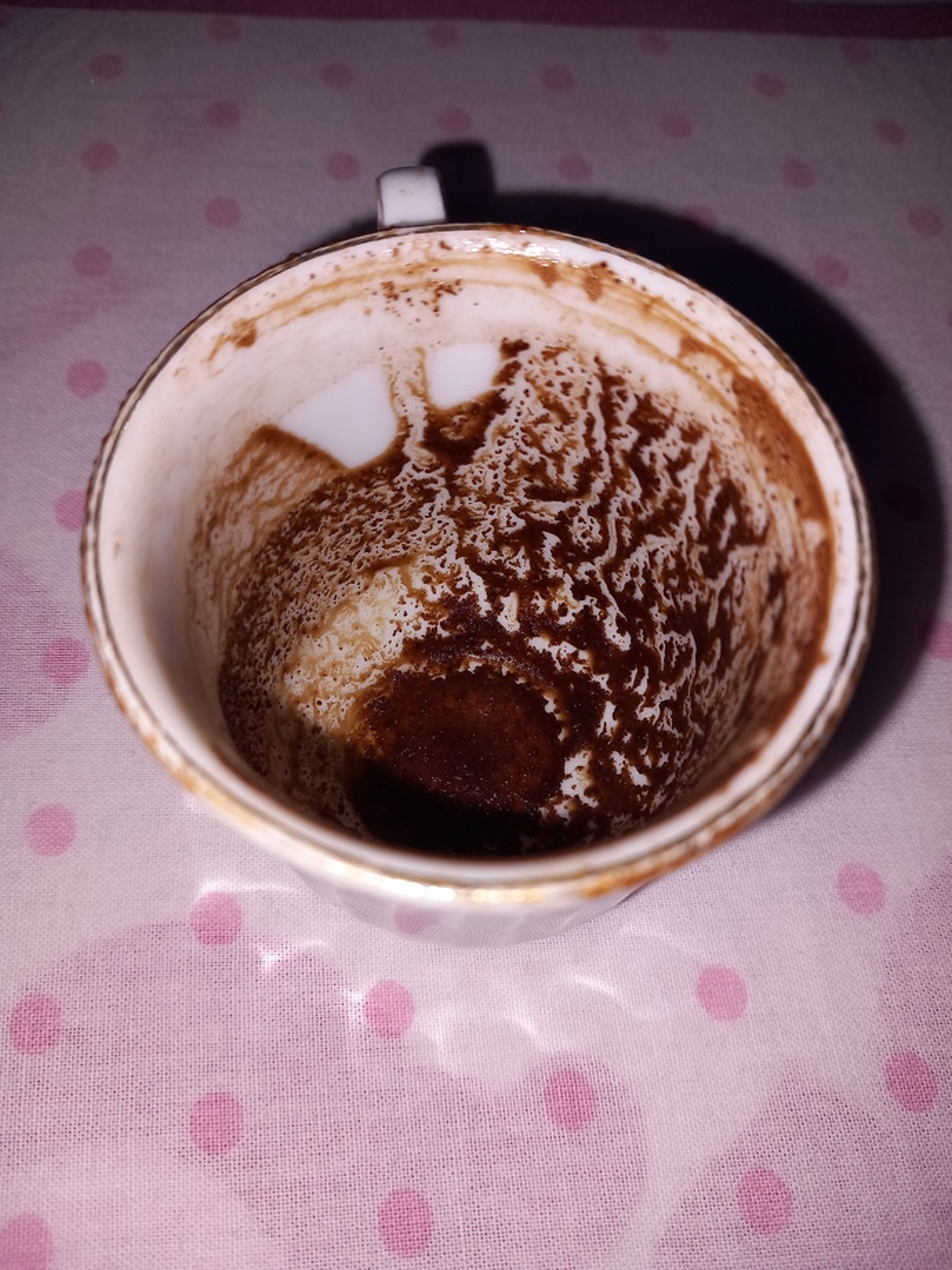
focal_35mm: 27
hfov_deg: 51.4
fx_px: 990
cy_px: 635
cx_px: 476
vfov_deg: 65.3
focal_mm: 4
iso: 25
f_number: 1.8
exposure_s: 1/100
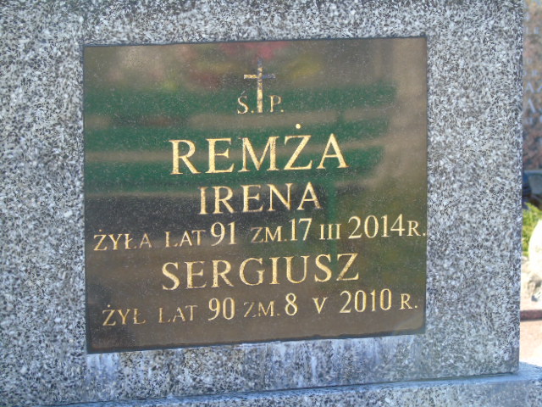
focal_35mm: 162
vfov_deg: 9.2
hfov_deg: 12.2
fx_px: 2537
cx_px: 271
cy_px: 204
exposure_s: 1/125
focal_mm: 29
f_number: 4.9
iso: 200
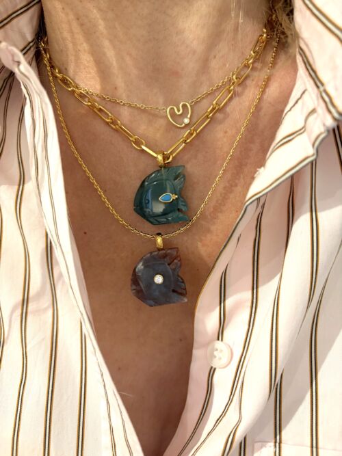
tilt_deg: -2.3
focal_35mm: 26
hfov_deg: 53.0
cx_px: 171
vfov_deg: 67.3
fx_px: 343
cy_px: 228
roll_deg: +0.2
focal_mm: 5.96
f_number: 1.6
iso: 125
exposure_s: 1/50
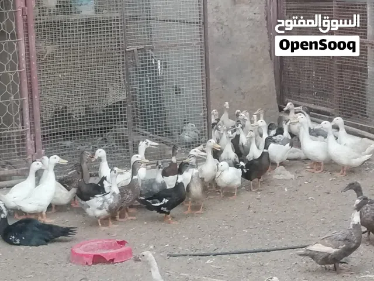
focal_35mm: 96
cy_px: 140
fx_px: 1037
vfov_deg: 15.4
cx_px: 187
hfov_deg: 20.4
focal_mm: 5.3
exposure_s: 1/33.3
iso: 400
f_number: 1.8
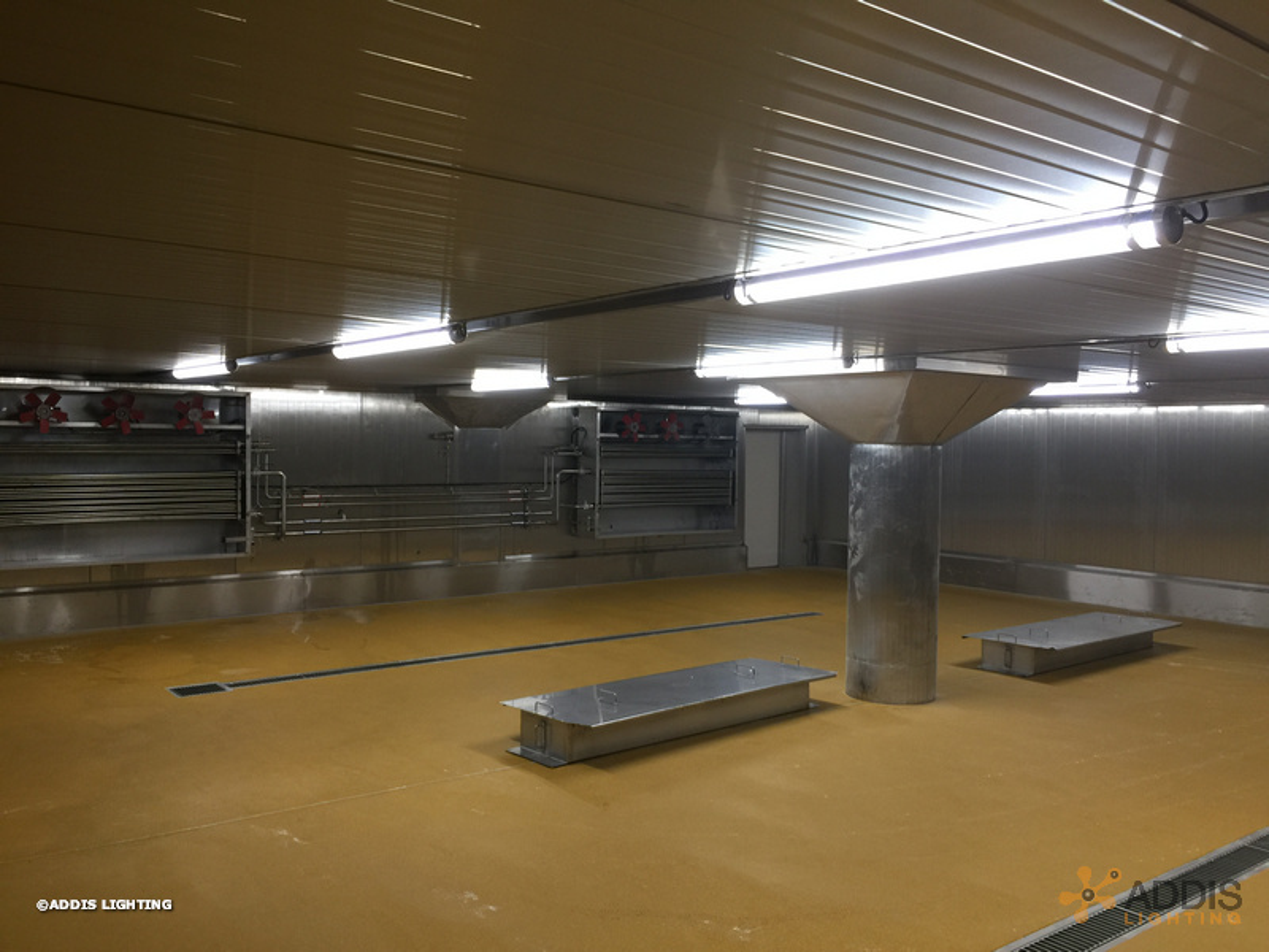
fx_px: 1063
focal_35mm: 29
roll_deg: -1.6
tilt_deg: -1.9
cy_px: 476
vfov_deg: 48.2
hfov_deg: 61.7
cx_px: 634
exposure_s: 1/33
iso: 32
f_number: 2.2
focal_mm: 4.15
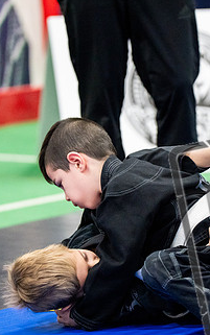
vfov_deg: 5.7
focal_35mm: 368
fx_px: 3365
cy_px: 164
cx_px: 171
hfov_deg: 3.6
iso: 5000
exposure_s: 1/500
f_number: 2.8
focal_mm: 200
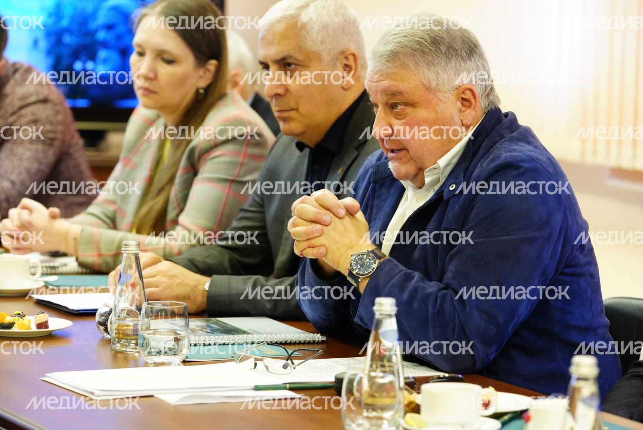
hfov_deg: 14.4
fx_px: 2538
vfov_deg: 9.7
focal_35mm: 142
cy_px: 215
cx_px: 322
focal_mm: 142
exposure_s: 1/60
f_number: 5
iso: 2500
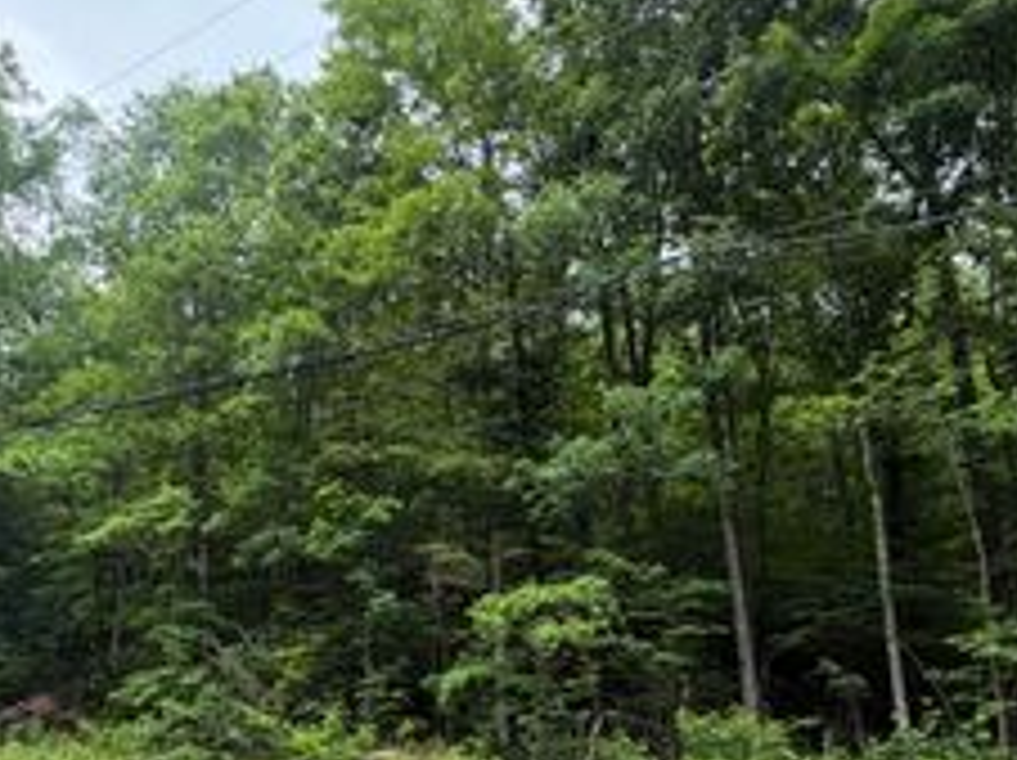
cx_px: 459
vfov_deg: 43.3
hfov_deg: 58.3
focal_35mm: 31
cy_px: 605
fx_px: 910
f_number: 2.2
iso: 50
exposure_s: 1/228
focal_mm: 2.22
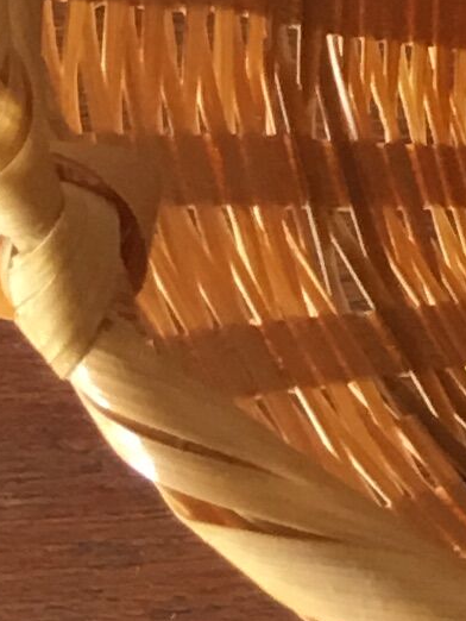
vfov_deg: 7.9
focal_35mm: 224
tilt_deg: -71.4
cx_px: 1438
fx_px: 4017
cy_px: -1098
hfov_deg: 6.1
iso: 32
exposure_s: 1/17
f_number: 2.2
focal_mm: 4.15
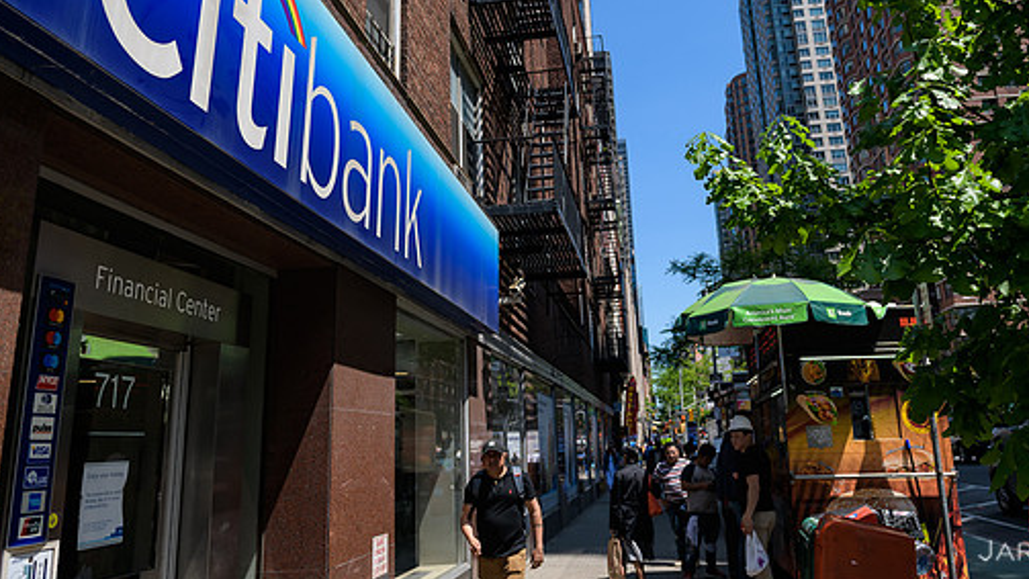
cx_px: 581
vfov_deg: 39.9
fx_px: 791
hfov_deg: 65.8
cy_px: 210
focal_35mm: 29
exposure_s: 1/2000
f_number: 4
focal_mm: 24
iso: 200
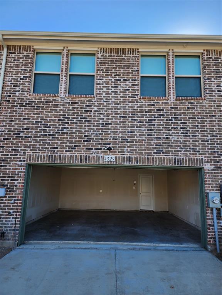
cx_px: 111
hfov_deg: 58.9
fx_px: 197
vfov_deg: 73.9
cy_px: 148
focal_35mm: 23
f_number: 1.8
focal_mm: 6.4
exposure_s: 1/439
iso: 12
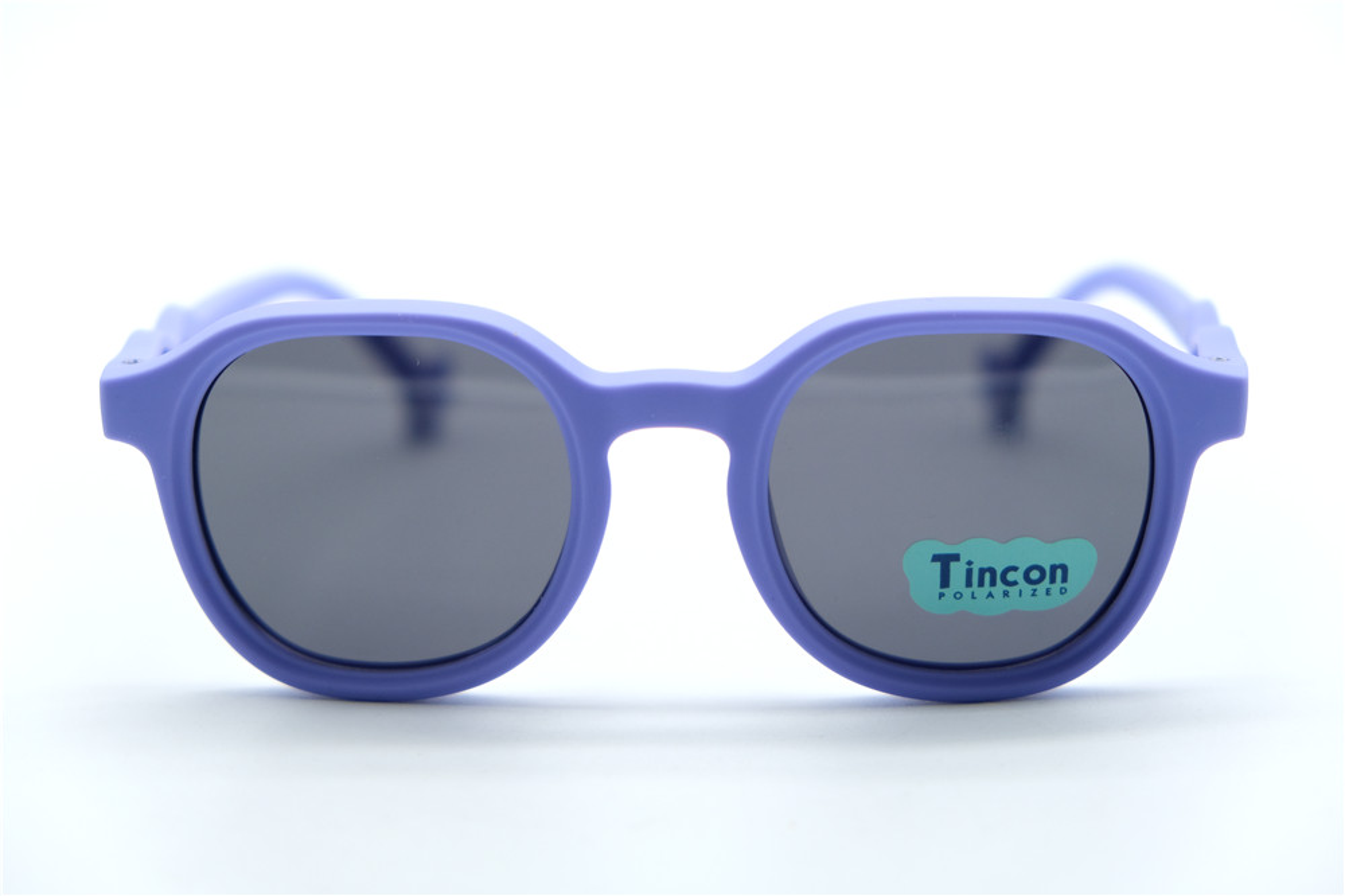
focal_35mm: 83
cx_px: 672
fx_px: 3100
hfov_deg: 24.5
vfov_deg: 16.4
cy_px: 448
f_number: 4
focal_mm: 55
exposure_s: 1/1000
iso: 640
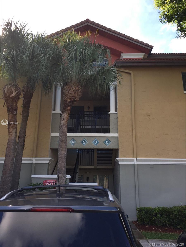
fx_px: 208
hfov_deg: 48.2
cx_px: 93
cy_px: 124
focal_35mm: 29
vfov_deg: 61.7
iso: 32
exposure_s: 1/573
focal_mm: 4.15
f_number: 2.2
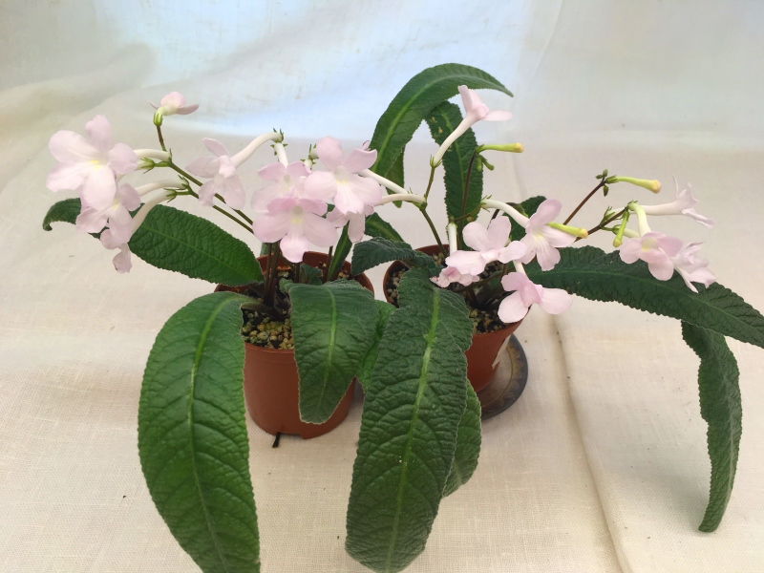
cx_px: 382
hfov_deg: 61.7
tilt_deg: -37.7
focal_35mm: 29
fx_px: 640
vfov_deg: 48.2
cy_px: 286
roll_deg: -3.9
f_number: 2.2
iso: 25
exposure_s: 1/100
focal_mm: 4.15
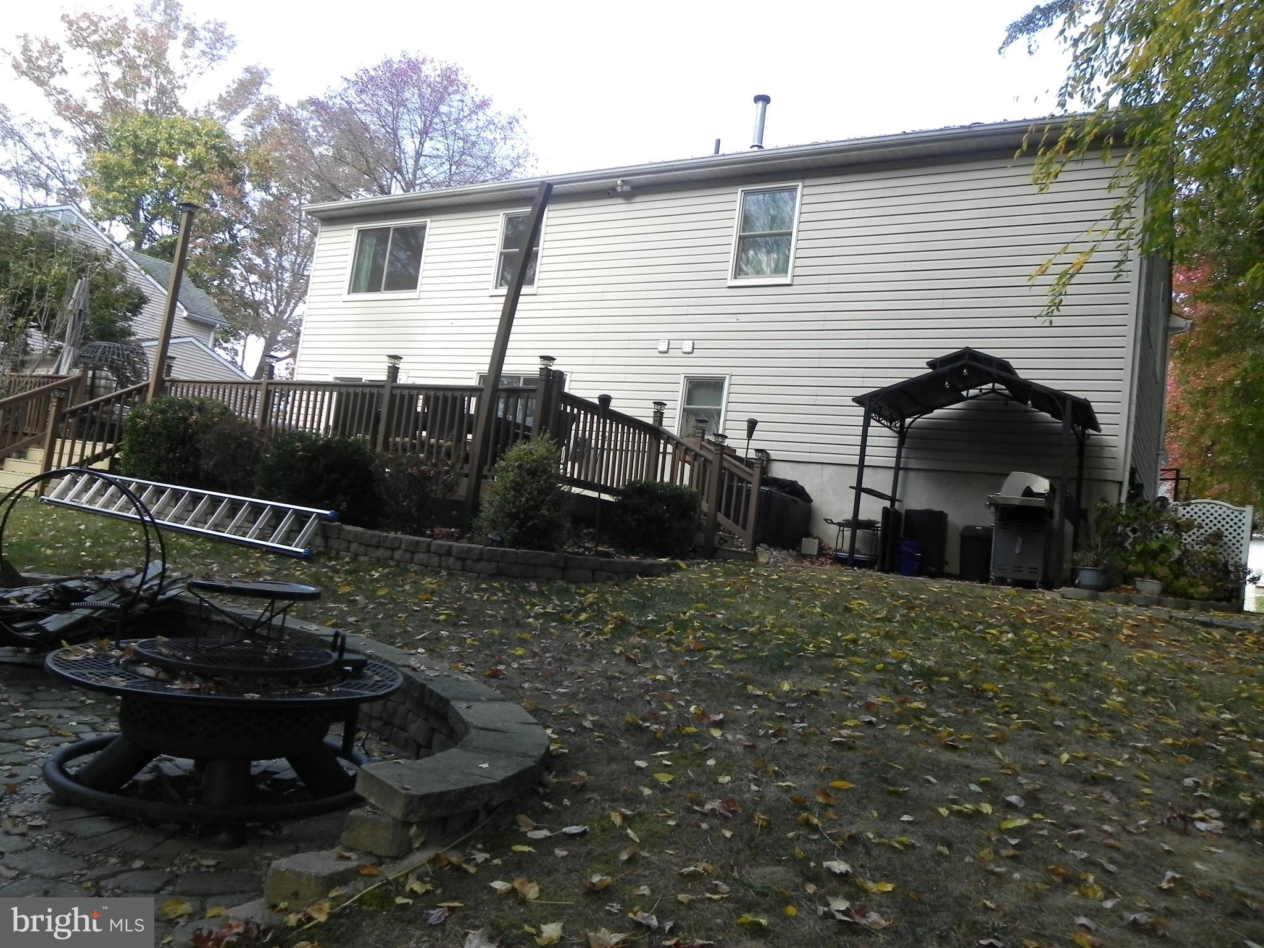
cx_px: 632
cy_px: 474
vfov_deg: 53.1
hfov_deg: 67.3
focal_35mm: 26
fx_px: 949
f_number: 4.5
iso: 160
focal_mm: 4.6
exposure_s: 1/164
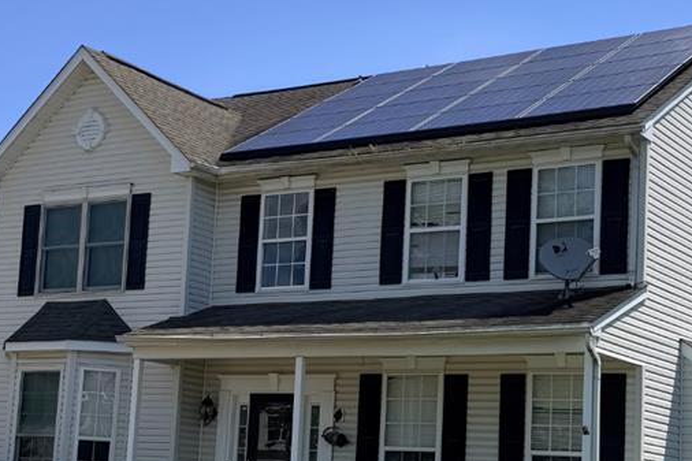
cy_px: 278
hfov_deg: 27.4
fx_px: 1422
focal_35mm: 74
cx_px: 337
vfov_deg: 18.4
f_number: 1.78
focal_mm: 6.76
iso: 80
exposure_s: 1/6711
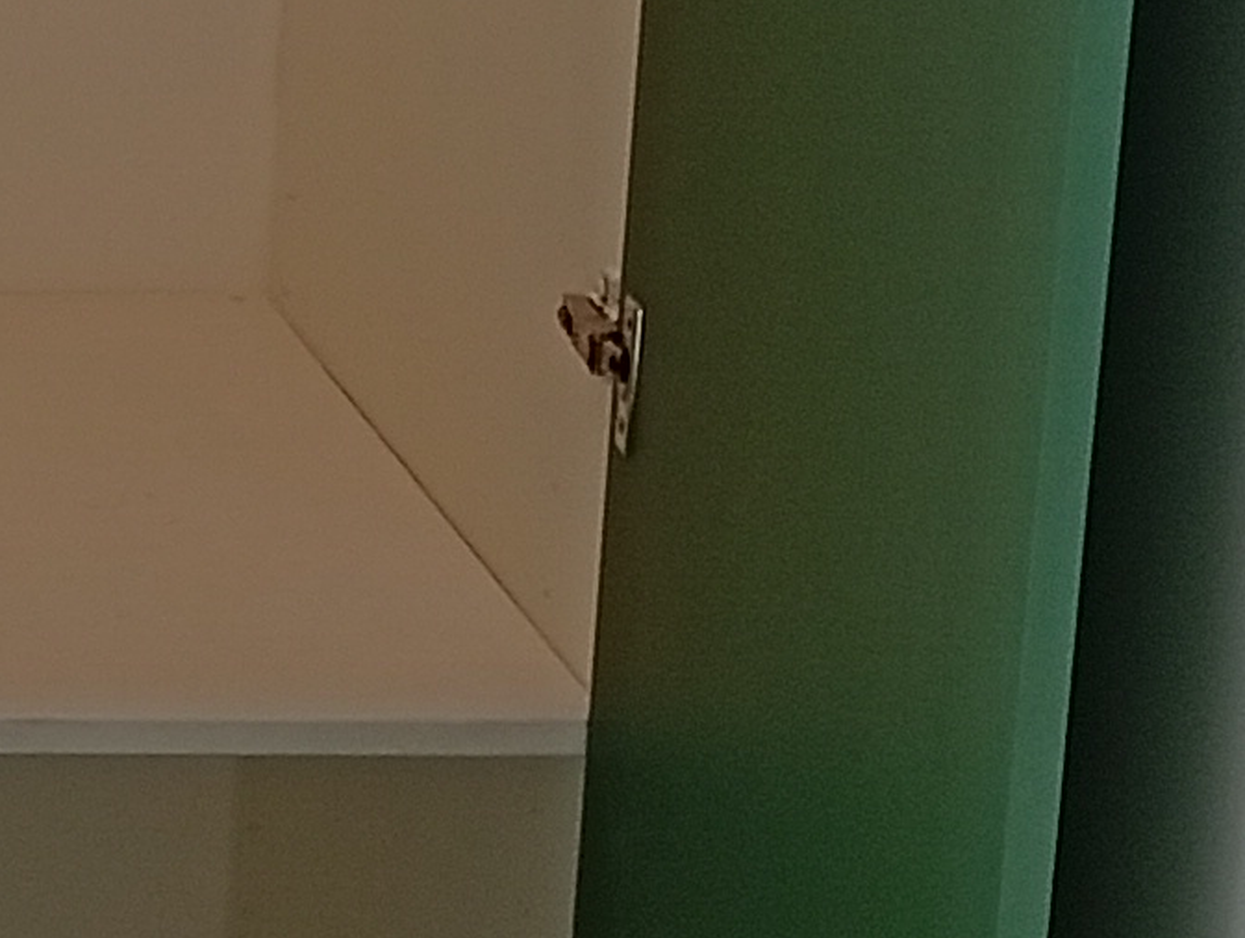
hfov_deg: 10.8
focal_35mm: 164
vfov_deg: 8.9
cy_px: -258
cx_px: -1356
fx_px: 5907
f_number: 1.8
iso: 75
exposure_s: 1/100
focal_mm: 3.98
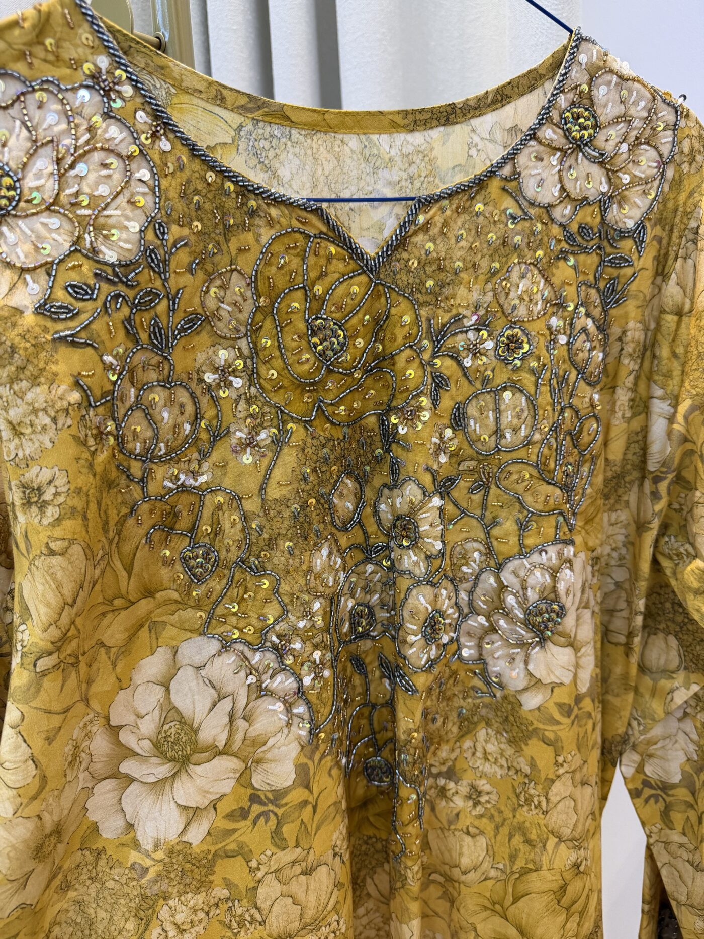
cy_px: 470
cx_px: 352
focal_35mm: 24
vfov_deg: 71.6
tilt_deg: -12.0
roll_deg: +2.3
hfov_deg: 56.8
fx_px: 651
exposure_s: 1/50
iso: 250
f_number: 1.78
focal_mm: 6.76
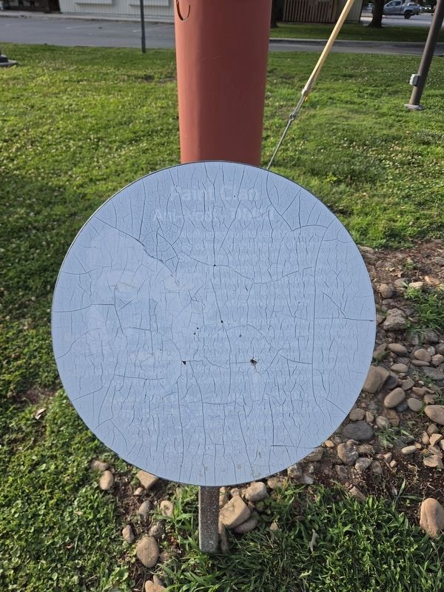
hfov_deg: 58.9
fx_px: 393
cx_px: 222
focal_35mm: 23
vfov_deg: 73.9
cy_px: 296
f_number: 1.8
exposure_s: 1/1255
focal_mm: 5.4
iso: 80
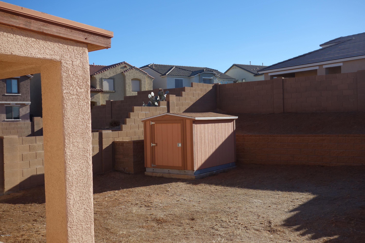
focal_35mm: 38
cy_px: 122
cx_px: 182
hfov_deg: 50.7
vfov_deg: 35.1
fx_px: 385
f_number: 5.6
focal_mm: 14.23
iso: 125
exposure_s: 1/400
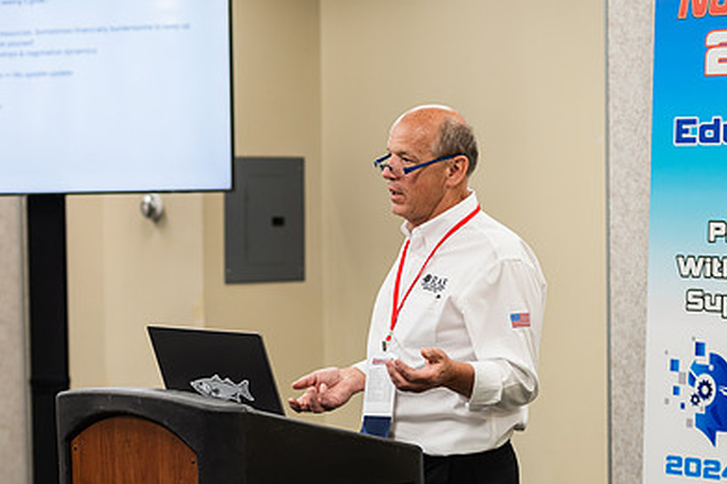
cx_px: 401
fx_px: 2664
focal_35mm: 132
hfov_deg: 15.5
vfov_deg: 10.4
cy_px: 240
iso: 800
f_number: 3.2
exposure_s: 1/200
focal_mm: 85
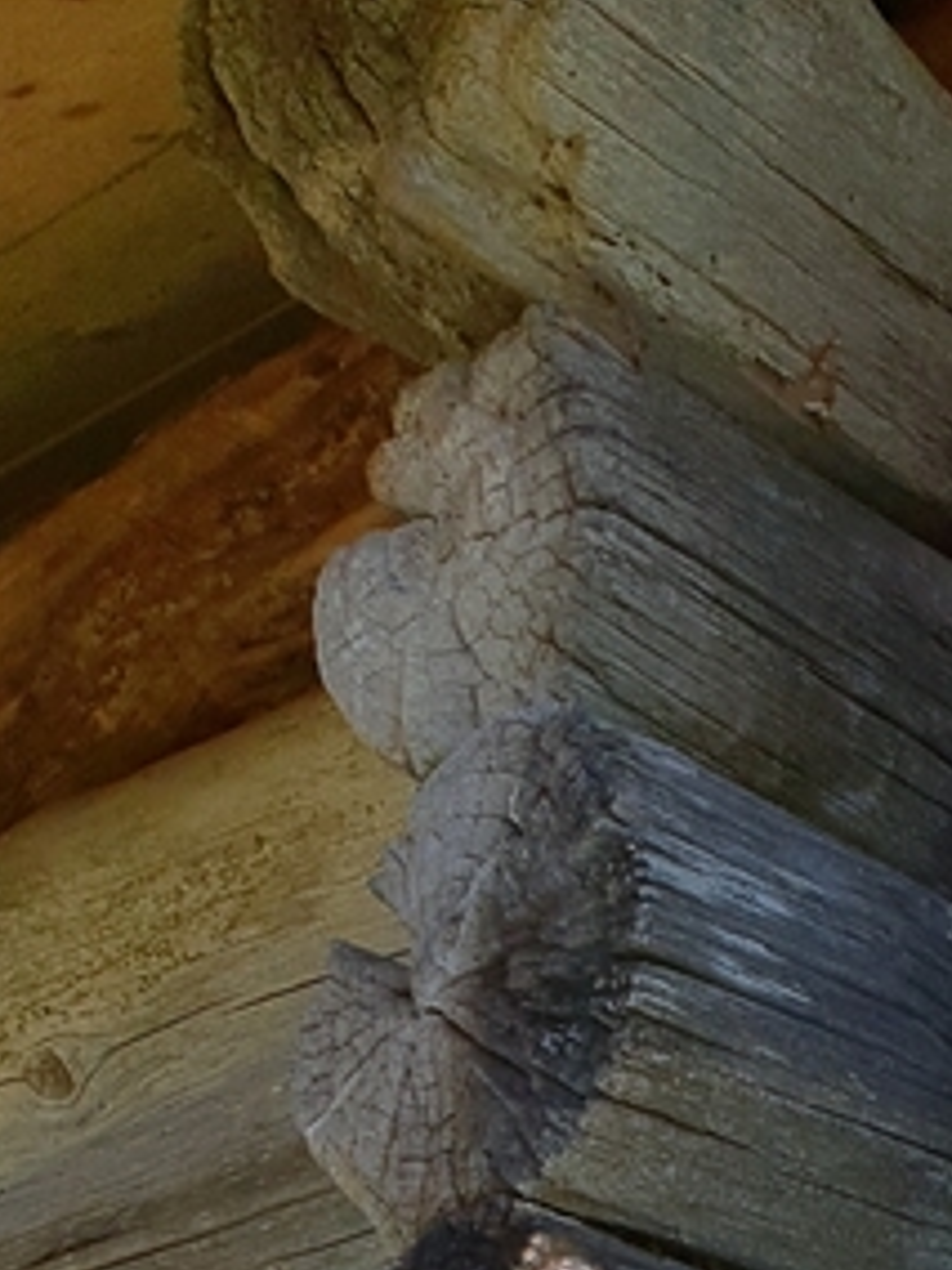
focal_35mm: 110
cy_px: 2679
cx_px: 1310
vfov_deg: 14.3
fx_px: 4034
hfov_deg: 12.9
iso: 50
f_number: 2.4
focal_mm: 4.3
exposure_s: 1/611
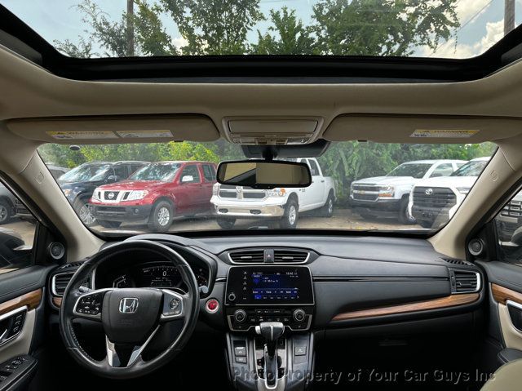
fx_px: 392
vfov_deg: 53.0
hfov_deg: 67.3
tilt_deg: -4.6
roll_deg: +0.2
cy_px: 196
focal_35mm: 26
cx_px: 261
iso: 32
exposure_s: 1/134
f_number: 1.6
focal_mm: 5.1
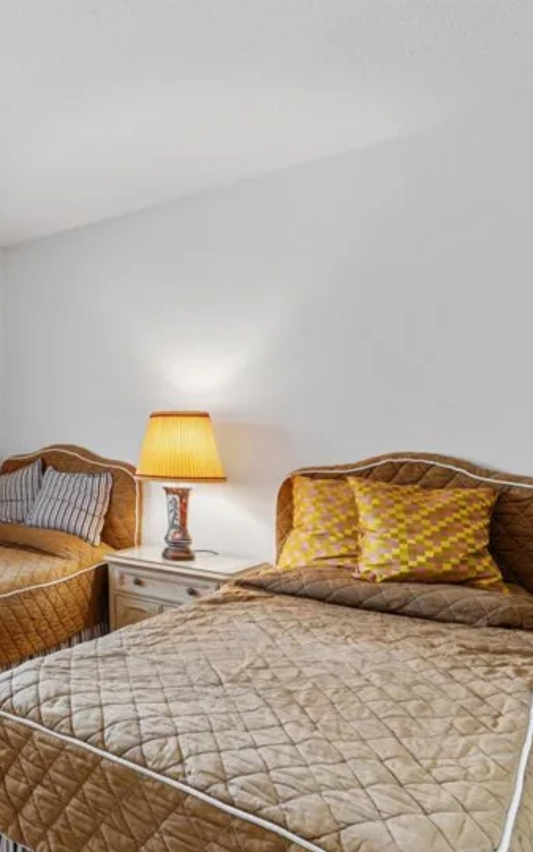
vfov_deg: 68.4
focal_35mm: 27
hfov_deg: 37.8
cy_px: 441
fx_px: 627
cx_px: -62
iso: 80
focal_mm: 17
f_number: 7.1
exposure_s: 1/2.5
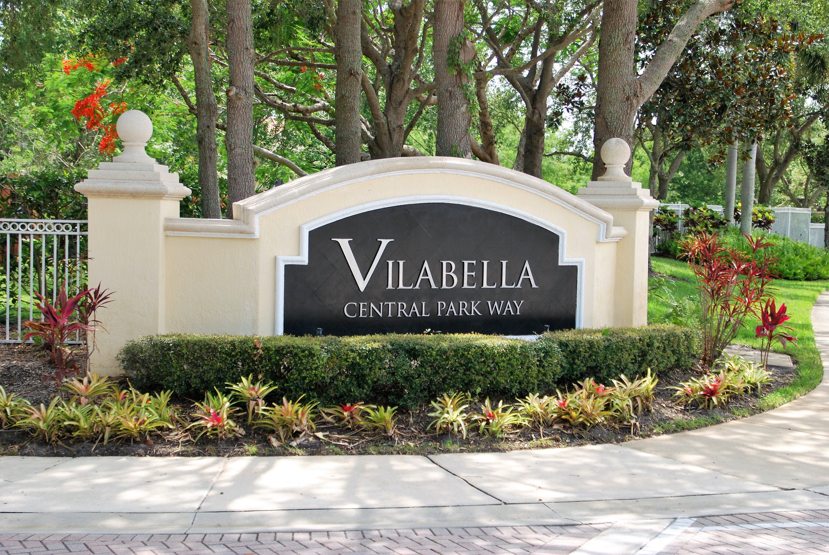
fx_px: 1452
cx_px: 414
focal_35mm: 63
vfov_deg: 21.6
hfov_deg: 31.9
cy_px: 278
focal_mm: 42
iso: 100
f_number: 5
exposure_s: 1/200
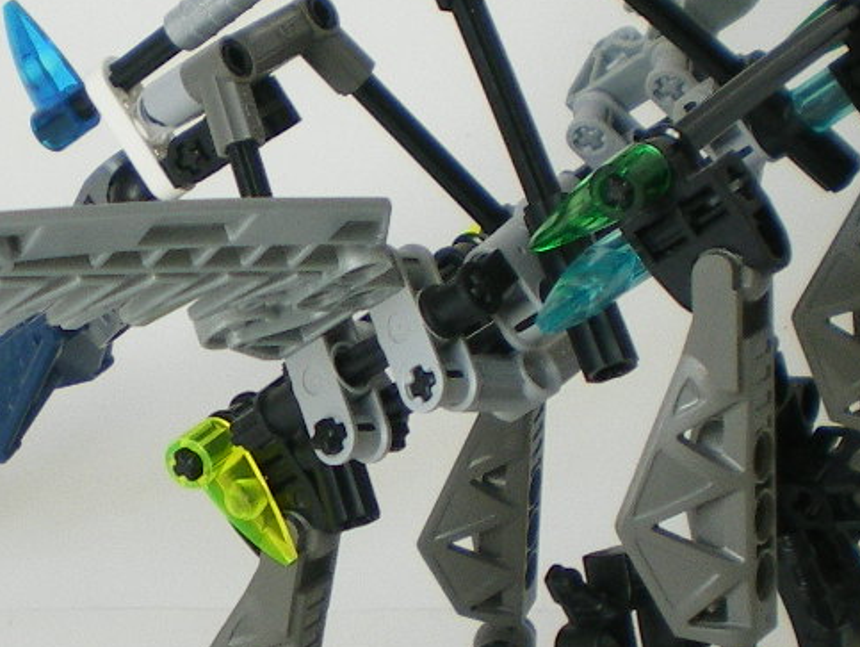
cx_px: 312
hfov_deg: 14.2
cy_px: 258
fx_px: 3456
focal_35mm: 139
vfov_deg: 10.7
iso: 125
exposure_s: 1/50
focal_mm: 7.4
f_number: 3.5
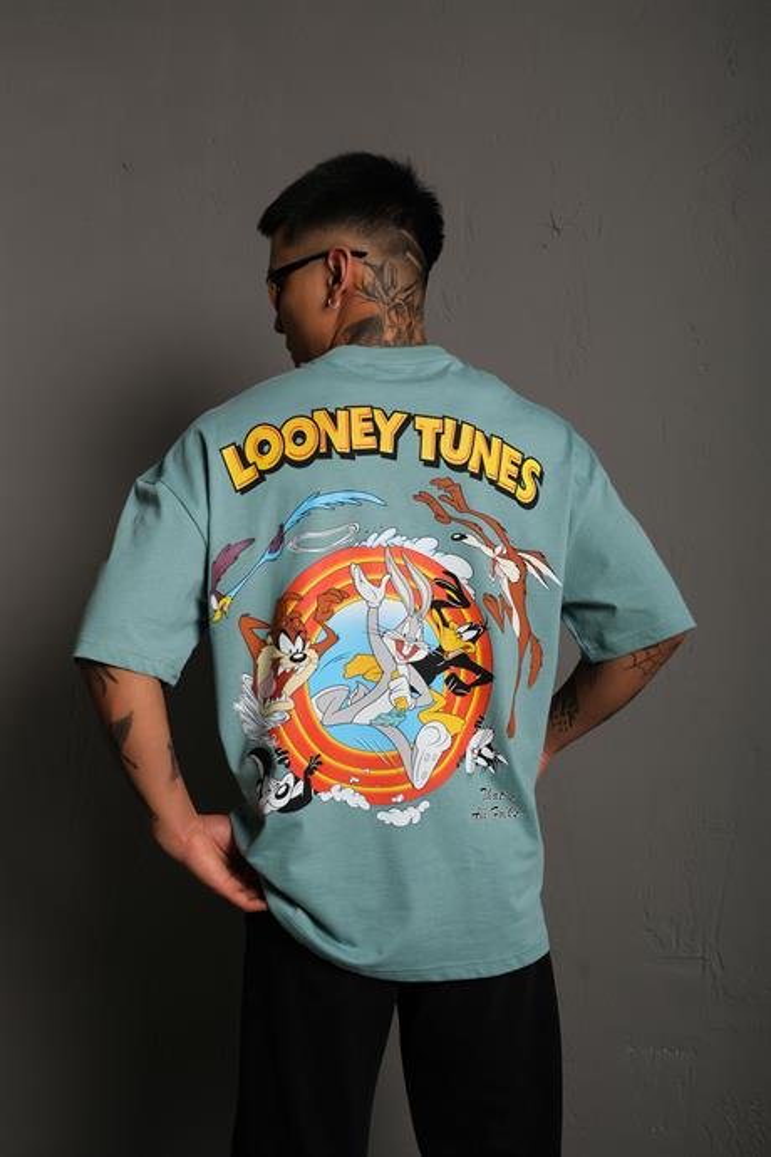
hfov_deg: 37.9
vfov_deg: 54.4
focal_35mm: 35
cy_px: 578
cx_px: 386
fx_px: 1124
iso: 160
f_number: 5
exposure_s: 1/160
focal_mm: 23.3
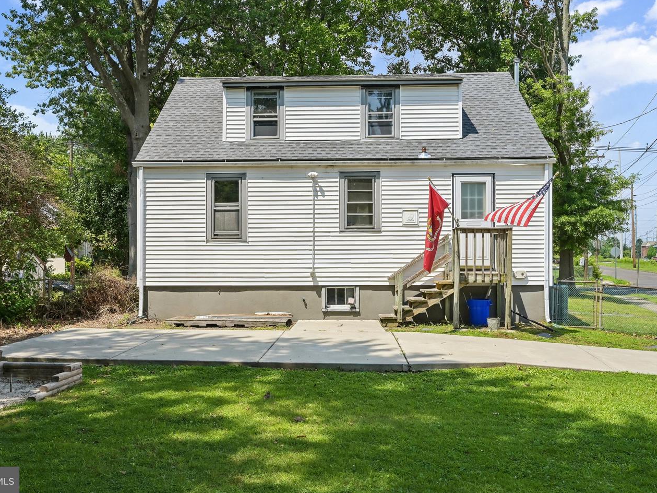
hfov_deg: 55.3
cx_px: 314
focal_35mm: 33
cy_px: 243
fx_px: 626
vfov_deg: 42.9
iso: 400
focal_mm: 30
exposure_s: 1/640
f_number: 11
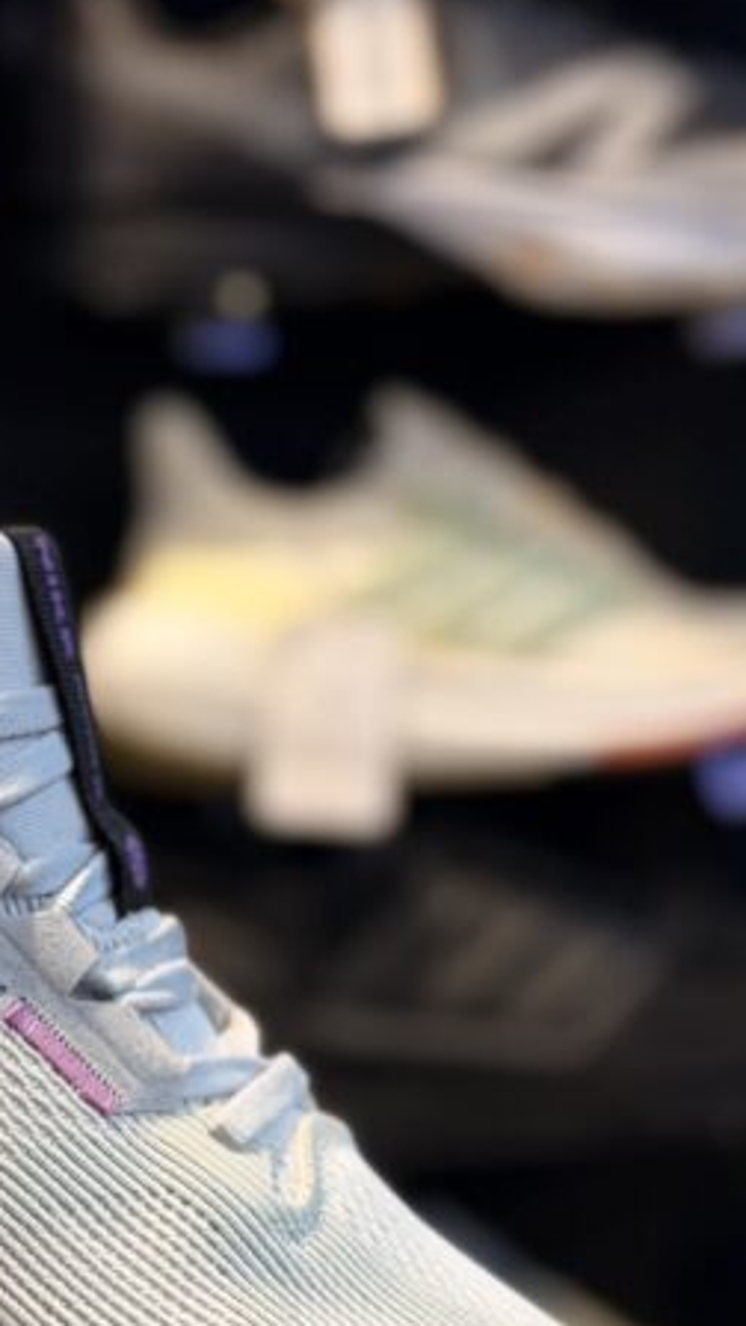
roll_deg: +2.1
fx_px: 3833
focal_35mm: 109
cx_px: -36
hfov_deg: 11.0
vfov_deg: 19.2
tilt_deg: -12.5
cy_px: 1218
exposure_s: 1/100
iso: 50
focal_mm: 6.76
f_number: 1.78
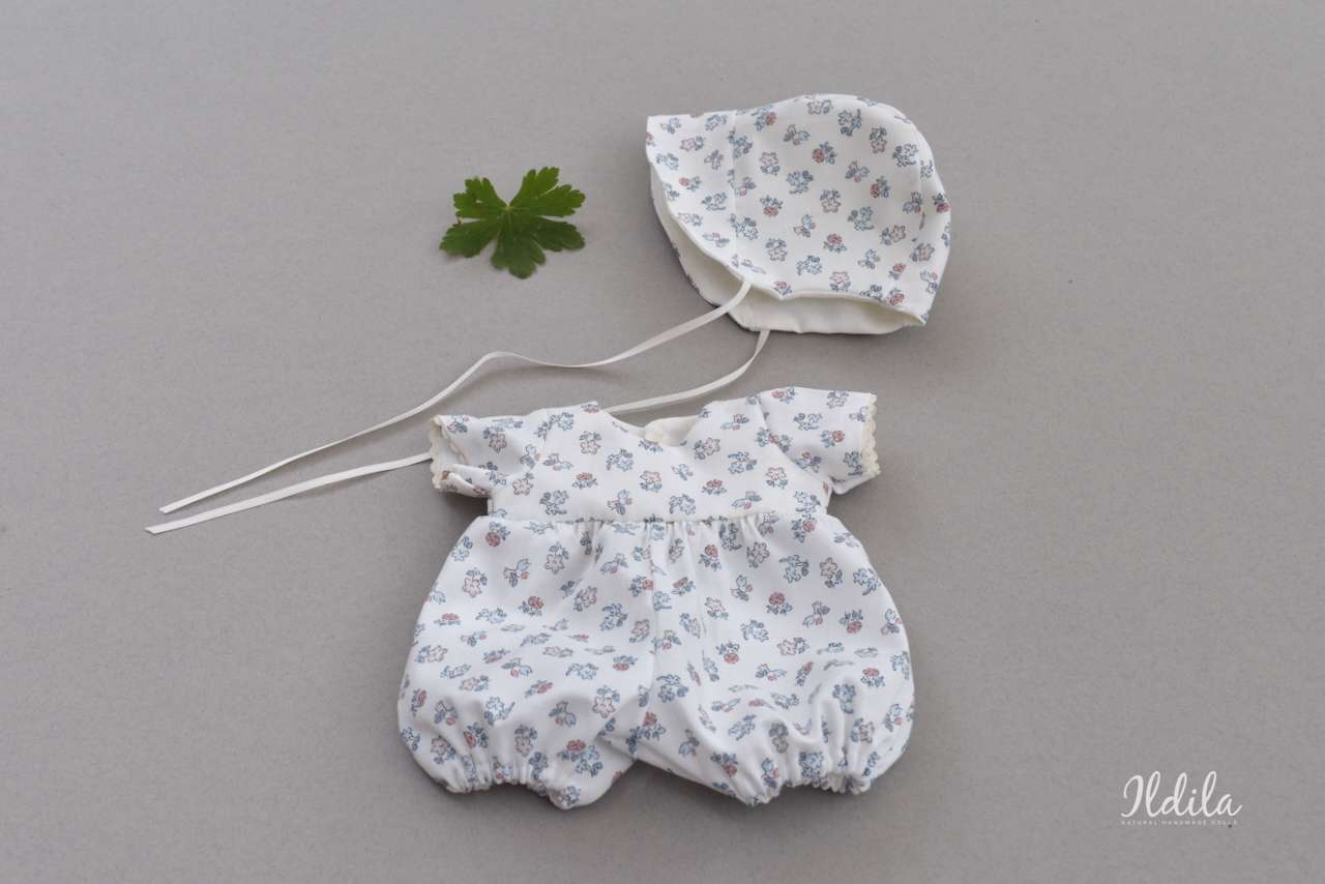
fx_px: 2209
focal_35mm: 60
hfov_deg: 33.4
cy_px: 442
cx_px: 662
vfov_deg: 22.6
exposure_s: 1/250
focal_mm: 40
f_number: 8
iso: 100
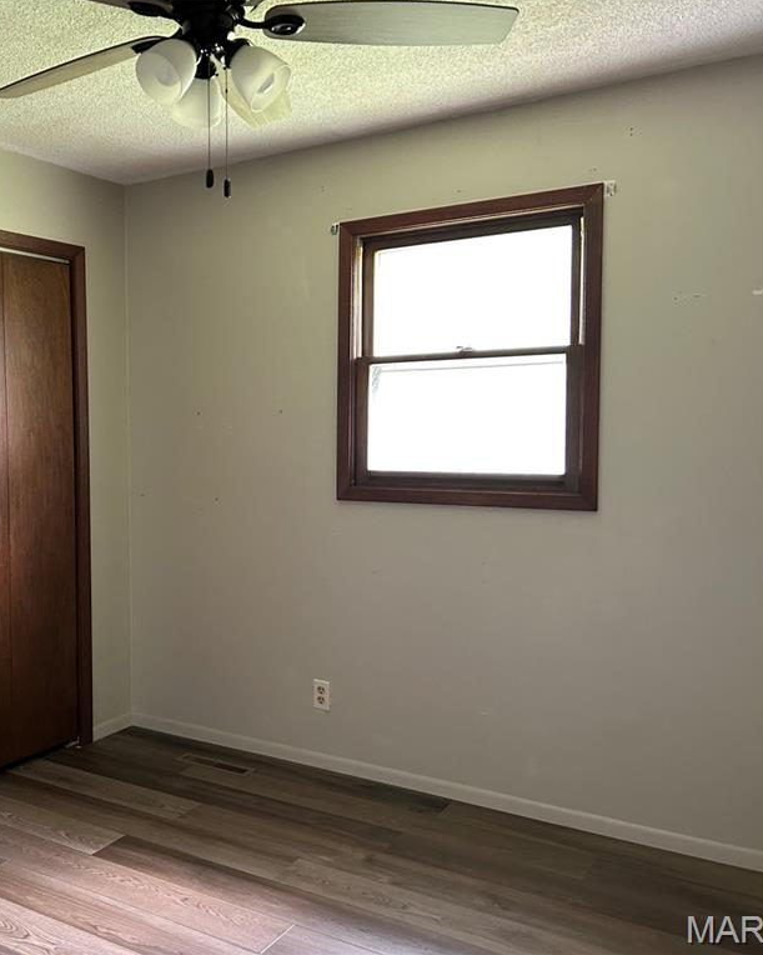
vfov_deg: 52.8
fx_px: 960
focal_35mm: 34
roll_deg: +0.0
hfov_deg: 41.8
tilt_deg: -2.8
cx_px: 172
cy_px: 476
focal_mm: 5.7
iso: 250
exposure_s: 1/60
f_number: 1.5
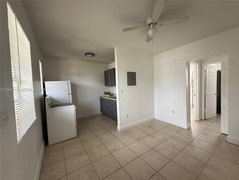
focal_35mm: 14
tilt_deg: -1.7
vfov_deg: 85.7
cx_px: 120
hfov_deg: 102.1
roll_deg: +2.3
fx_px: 97
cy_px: 90
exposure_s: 1/99
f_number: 2.2
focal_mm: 2.22
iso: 100
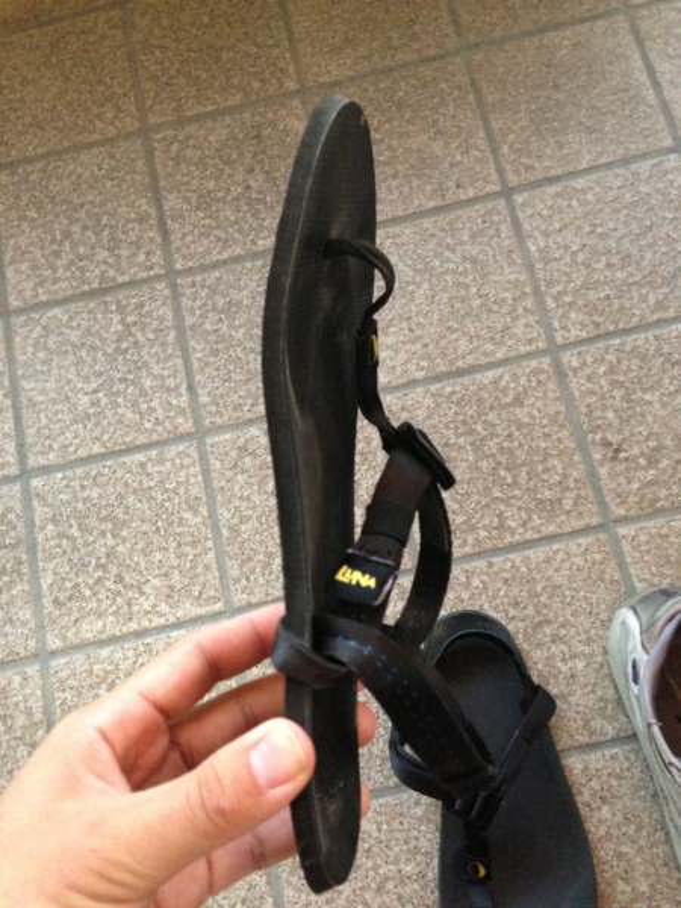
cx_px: 340
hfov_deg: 42.9
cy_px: 454
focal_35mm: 33
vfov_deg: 55.4
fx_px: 866
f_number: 2.4
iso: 500
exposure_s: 1/15
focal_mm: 4.13
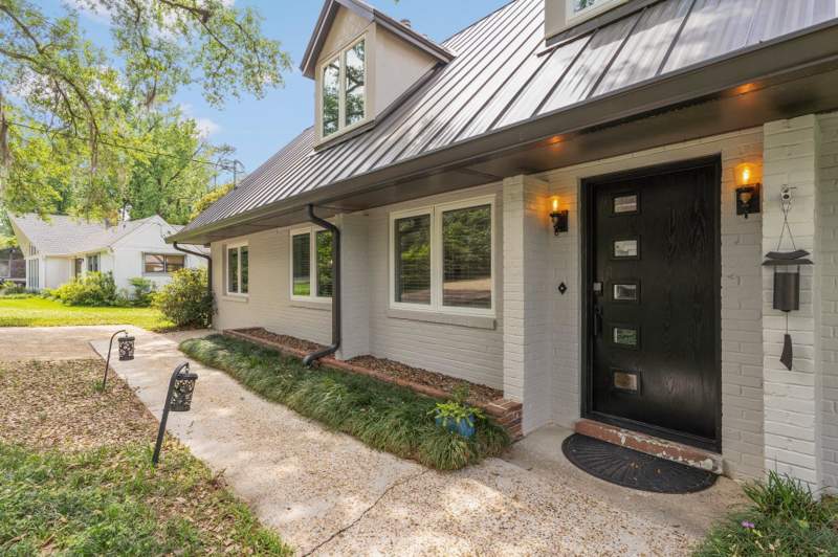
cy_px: 278
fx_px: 395
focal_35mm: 17
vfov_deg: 70.3
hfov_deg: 93.3
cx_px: 419
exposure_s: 1/40
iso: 100
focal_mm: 17
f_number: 9
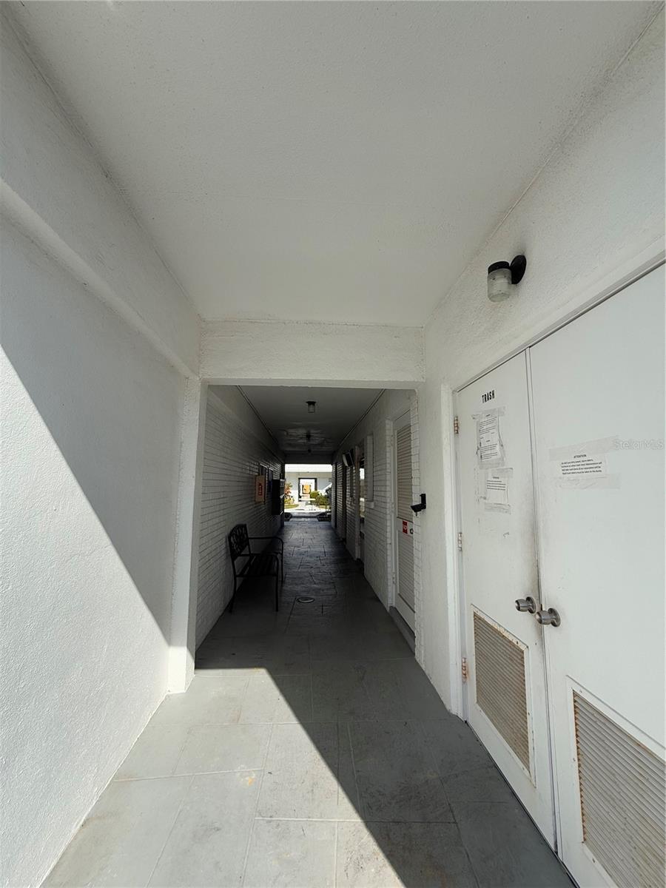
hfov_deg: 85.7
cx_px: 333
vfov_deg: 102.1
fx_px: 359
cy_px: 444
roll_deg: -0.7
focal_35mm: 14
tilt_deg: +7.3
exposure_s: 1/1339
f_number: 2.2
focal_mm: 2.22
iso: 50
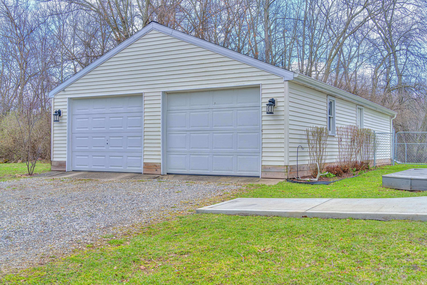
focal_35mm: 39
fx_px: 462
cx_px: 214
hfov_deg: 49.6
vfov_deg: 34.2
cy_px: 142
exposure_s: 1/250
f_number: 4.5
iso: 200
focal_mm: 39
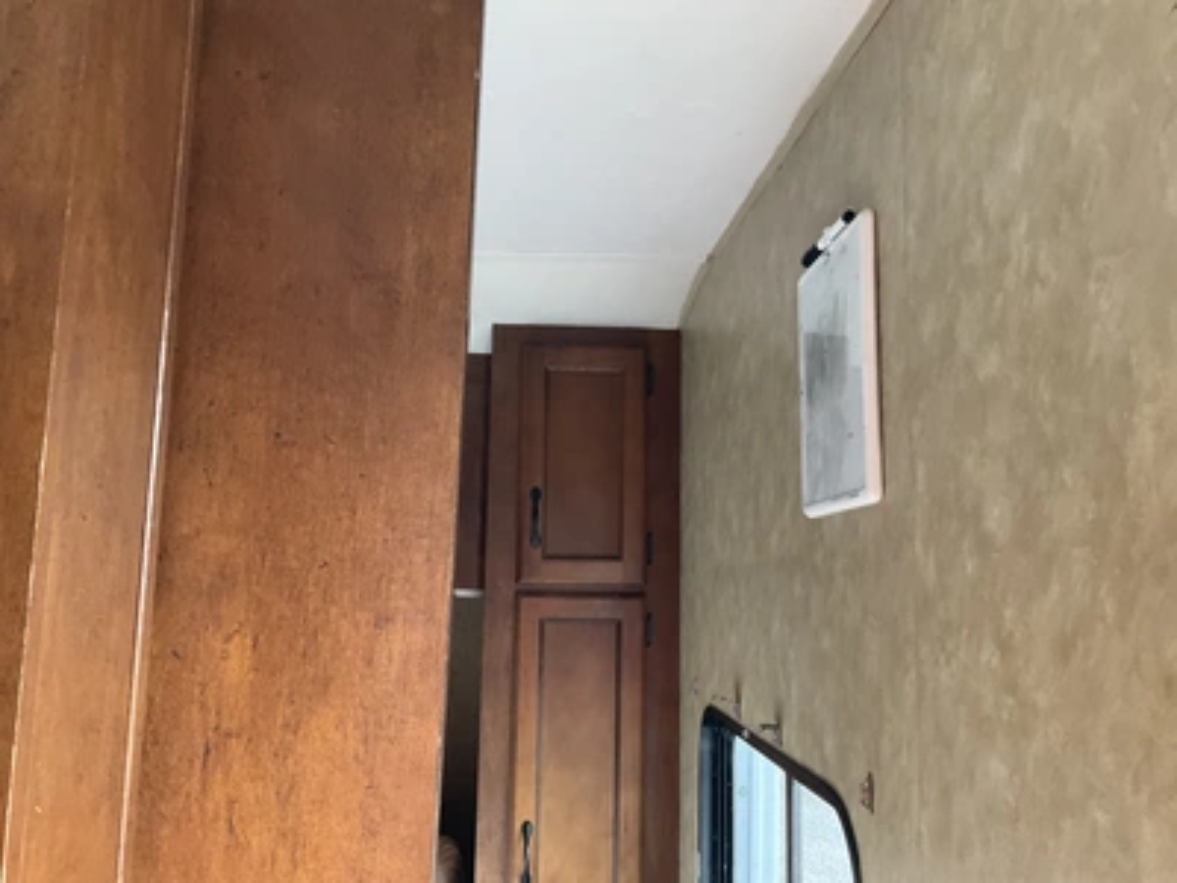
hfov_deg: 61.7
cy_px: 442
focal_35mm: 29
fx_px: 986
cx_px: 588
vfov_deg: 48.2
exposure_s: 1/60
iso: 160
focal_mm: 3
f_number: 1.8
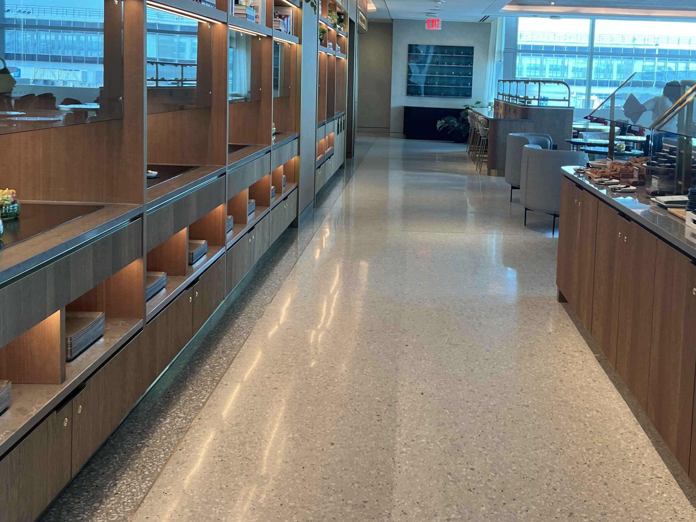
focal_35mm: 42
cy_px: 161
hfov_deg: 44.5
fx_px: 844
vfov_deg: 33.9
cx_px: 424
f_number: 1.5
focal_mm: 5.7
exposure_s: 1/134
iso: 64
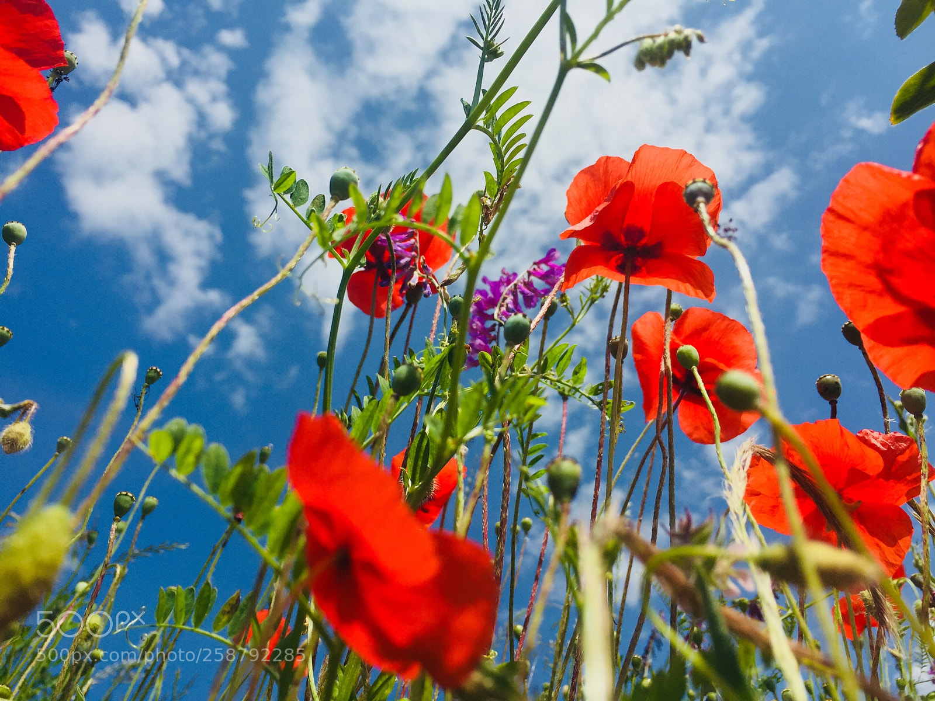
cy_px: 350
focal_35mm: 29
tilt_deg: +52.3
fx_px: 783
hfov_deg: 61.7
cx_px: 468
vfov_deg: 48.2
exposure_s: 1/4405
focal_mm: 4.15
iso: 32
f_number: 2.2
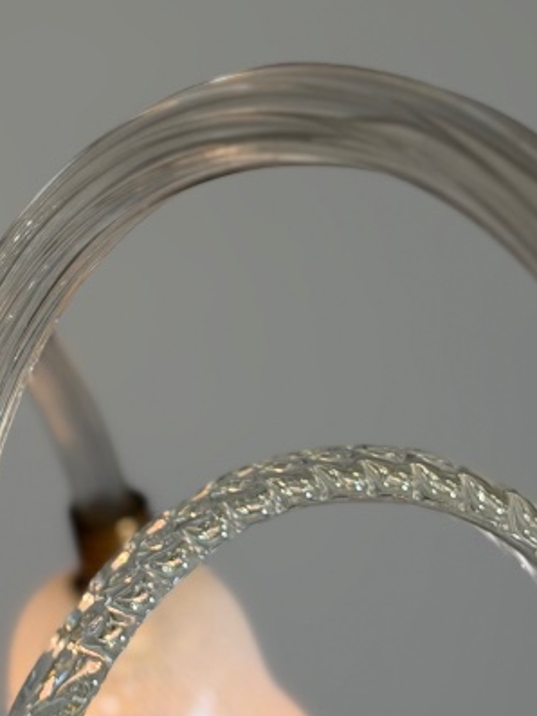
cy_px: -119
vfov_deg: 13.3
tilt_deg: +15.8
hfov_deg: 10.1
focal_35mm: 145
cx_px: -76
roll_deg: +0.1
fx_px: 2998
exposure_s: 1/100
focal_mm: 6.76
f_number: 1.78
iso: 80
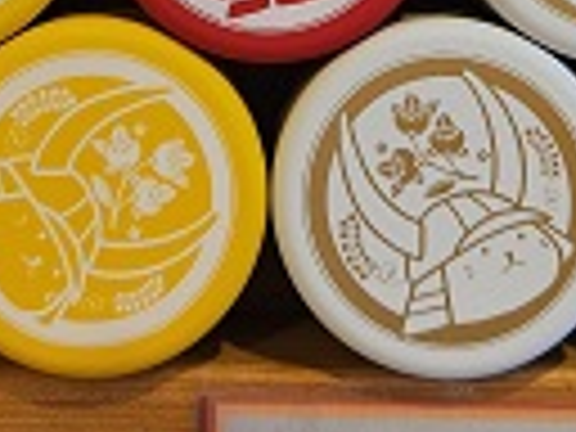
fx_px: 1647
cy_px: -230
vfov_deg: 13.9
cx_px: 216
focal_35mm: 99
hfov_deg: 19.8
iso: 500
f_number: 1.8
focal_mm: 5.4
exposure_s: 1/120
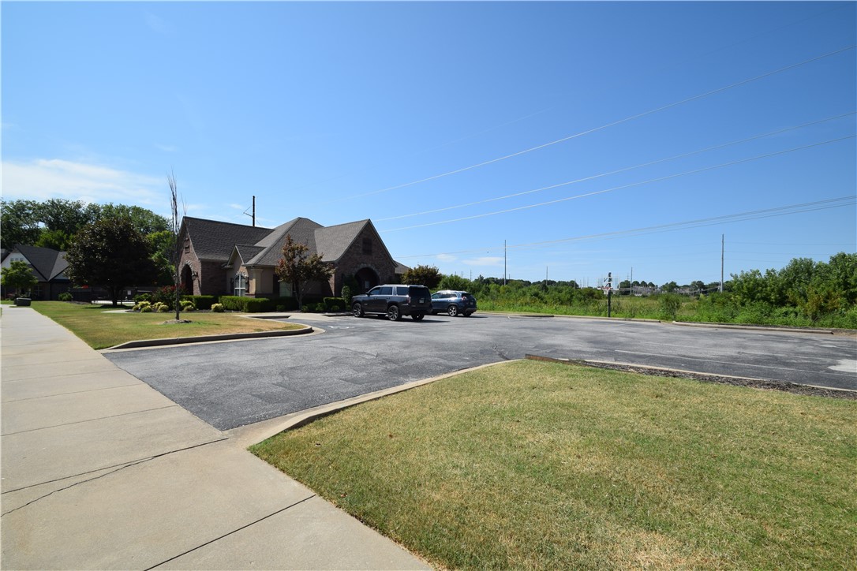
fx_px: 357
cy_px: 286
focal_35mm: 15
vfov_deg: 77.3
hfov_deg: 100.4
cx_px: 428
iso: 200
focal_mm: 10
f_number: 10
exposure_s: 1/400
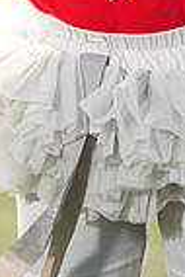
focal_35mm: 613
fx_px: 4713
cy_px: -242
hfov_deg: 2.2
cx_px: 170
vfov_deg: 3.3
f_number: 5
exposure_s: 1/250
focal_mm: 150
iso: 100
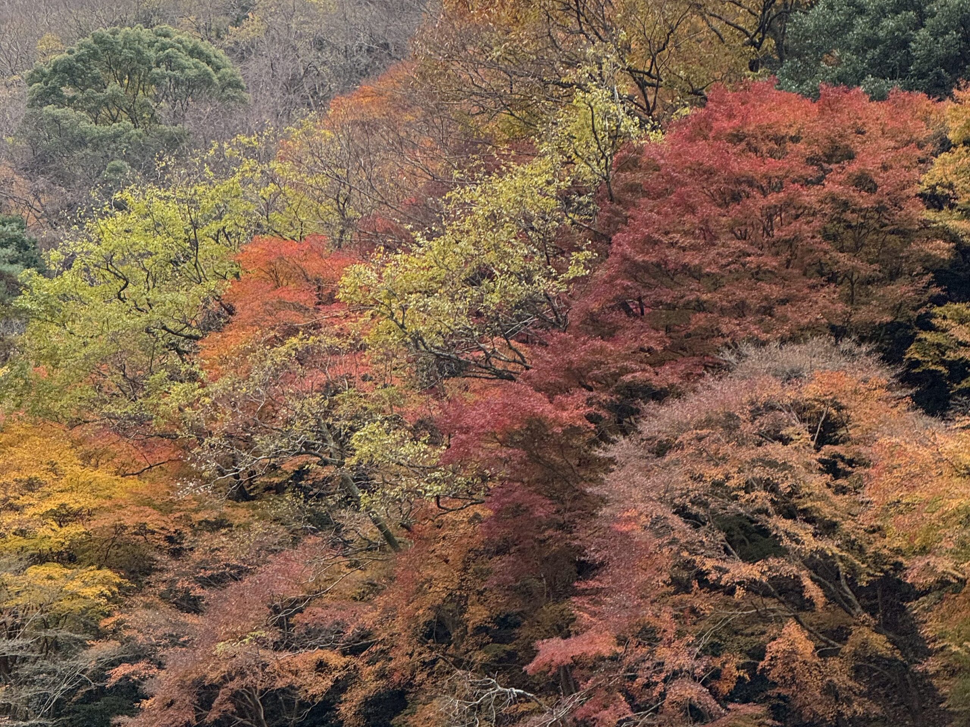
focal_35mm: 77
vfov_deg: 19.1
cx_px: 485
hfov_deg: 25.3
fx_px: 2158
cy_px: 364
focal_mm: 9
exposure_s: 1/99
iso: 80
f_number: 2.8
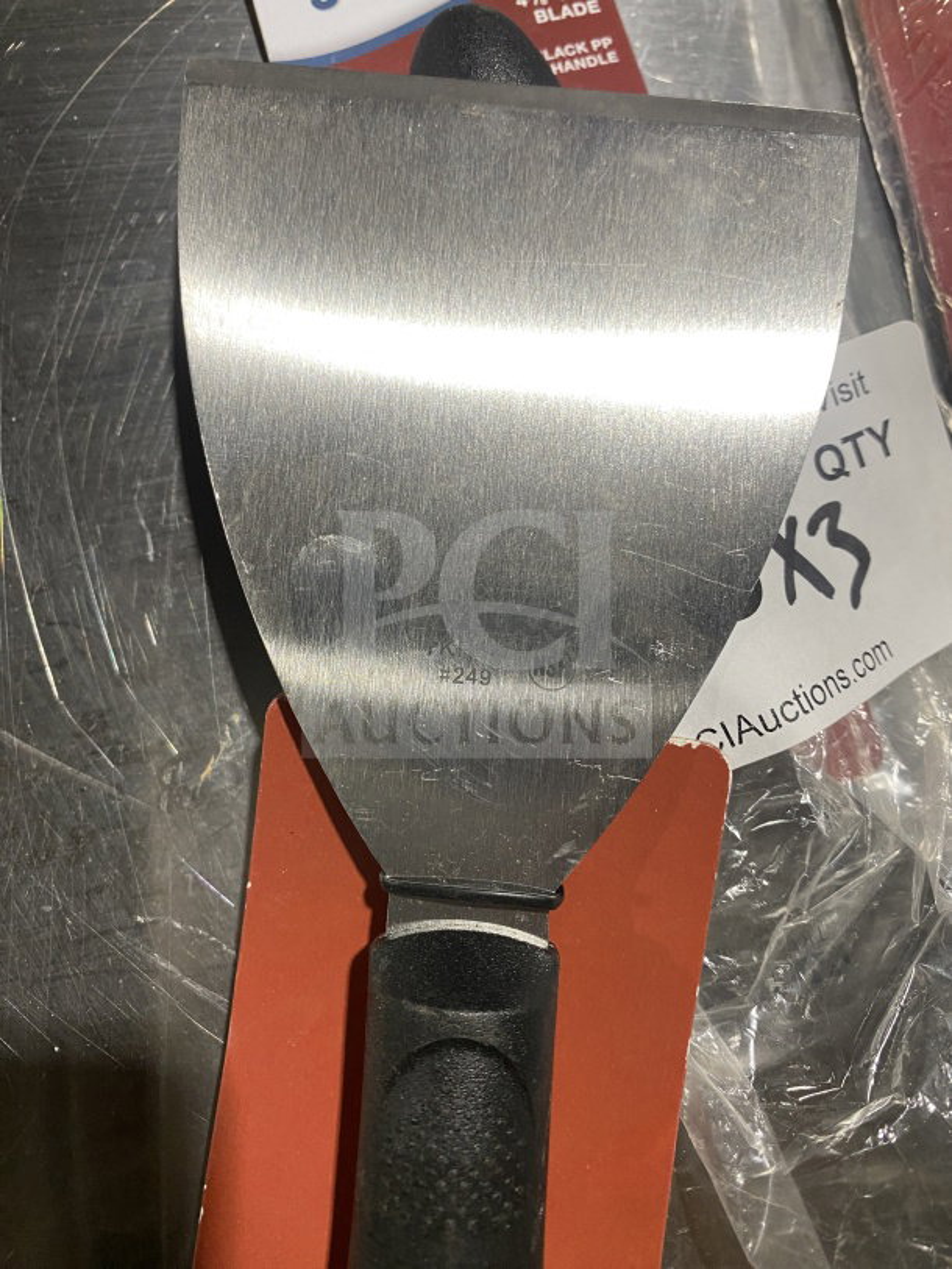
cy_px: 634
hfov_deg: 54.9
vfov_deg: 69.4
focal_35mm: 25
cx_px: 476
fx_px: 916
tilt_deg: -66.7
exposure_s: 1/79
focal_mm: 4.25
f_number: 1.8
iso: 125
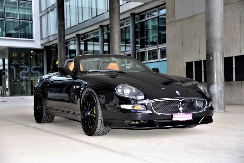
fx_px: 353
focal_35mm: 52
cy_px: 82
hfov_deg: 38.2
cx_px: 122
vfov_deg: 26.0
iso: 400
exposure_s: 1/60
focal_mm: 52
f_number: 4
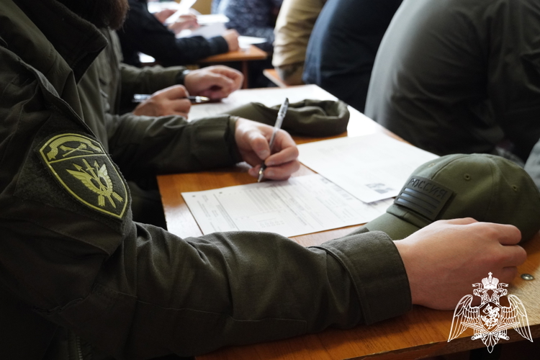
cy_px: 180
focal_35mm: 39
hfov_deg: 49.6
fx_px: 585
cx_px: 270
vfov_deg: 34.2
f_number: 4
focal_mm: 26
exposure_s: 1/160
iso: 3200
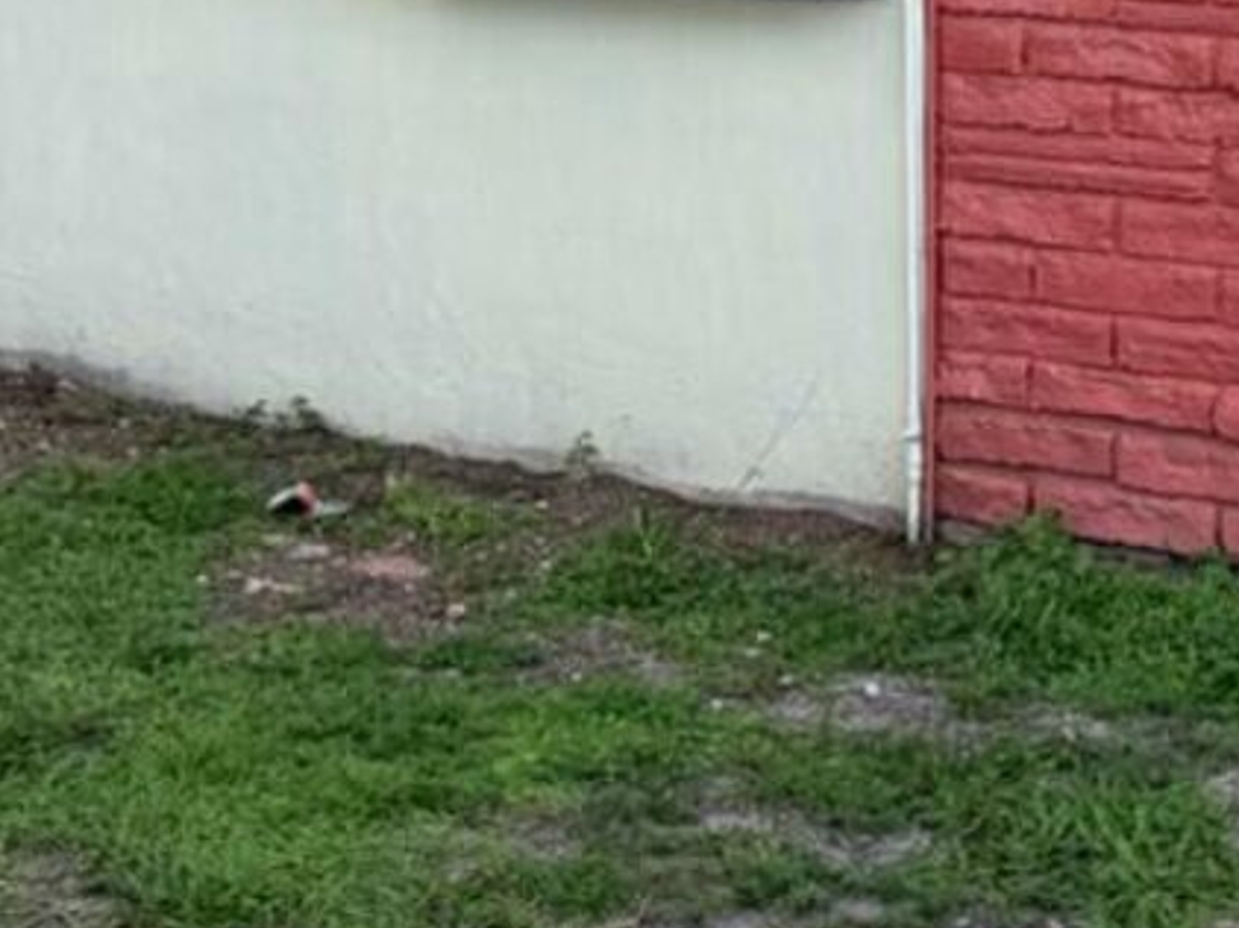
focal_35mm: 91
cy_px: -276
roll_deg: +0.8
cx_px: 1403
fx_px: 3255
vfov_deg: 15.4
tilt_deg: -1.7
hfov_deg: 20.4
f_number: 1.78
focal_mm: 6.76
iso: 80
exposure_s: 1/167
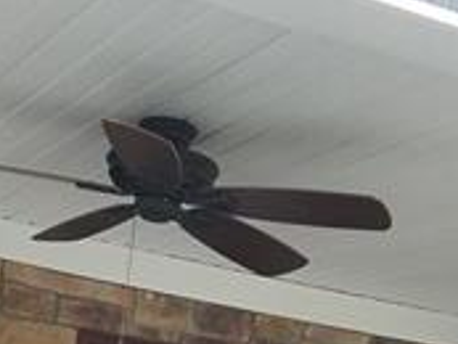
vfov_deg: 14.0
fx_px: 1271
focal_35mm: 96
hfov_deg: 20.2
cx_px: 101
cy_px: 585
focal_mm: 4.2
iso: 160
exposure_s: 1/24
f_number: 1.7
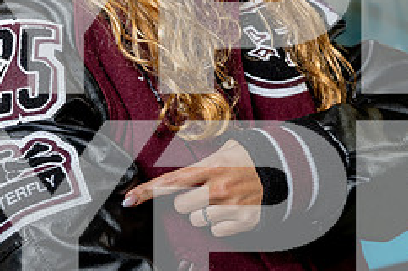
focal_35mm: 108
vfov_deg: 12.5
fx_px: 1223
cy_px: 6
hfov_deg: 18.9
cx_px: 126
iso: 320
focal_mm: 45
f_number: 5.6
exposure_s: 1/250
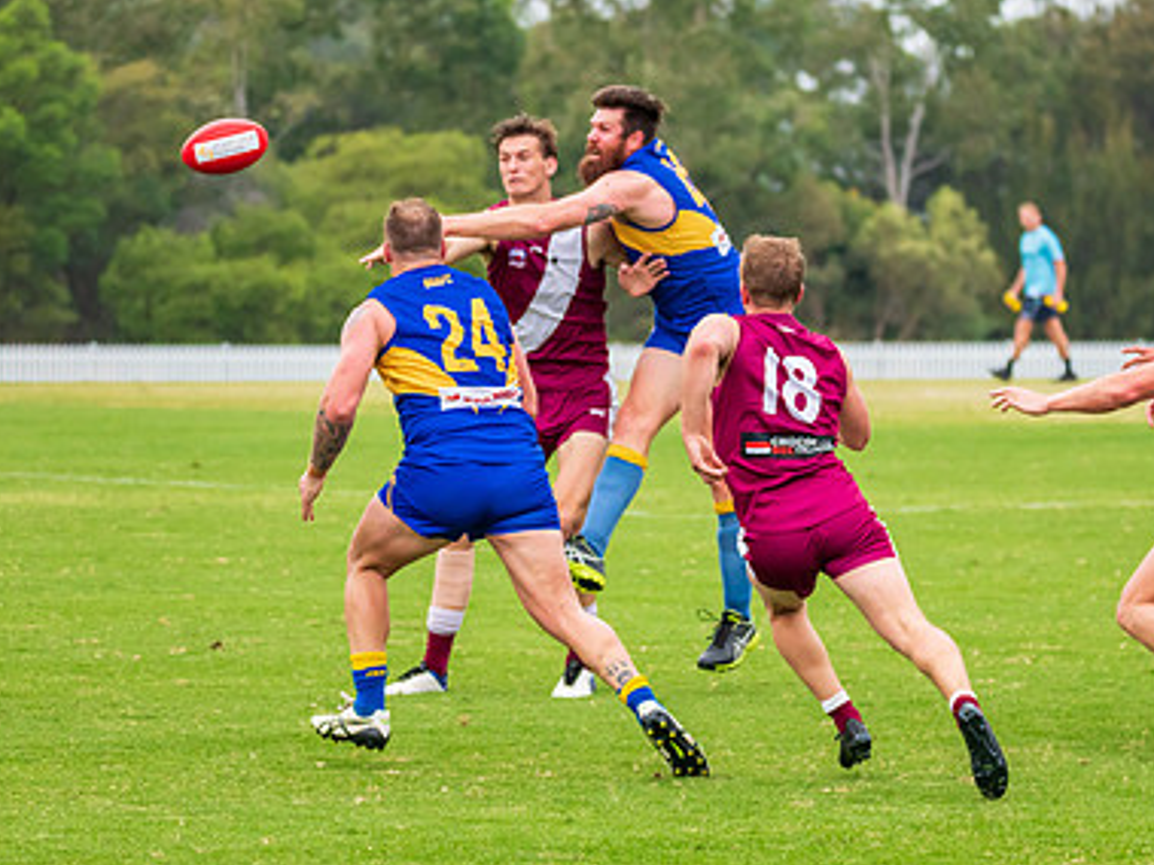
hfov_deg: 8.5
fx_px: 7732
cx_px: 681
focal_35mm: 232
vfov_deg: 6.4
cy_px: 419
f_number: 5.6
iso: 1000
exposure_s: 1/1250
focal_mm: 150
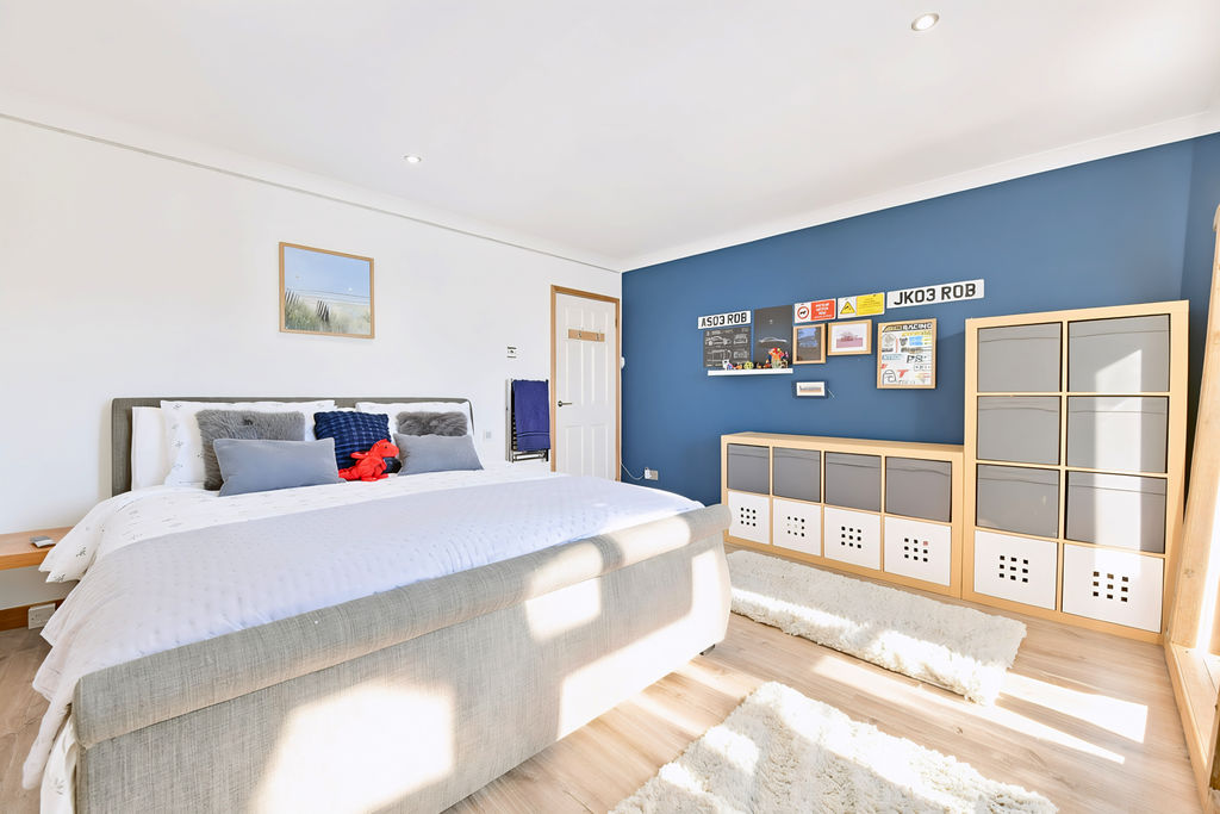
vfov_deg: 81.2
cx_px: 610
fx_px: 474
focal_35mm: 14
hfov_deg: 104.2
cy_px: 407
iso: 250
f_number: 8
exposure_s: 1/15
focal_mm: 14
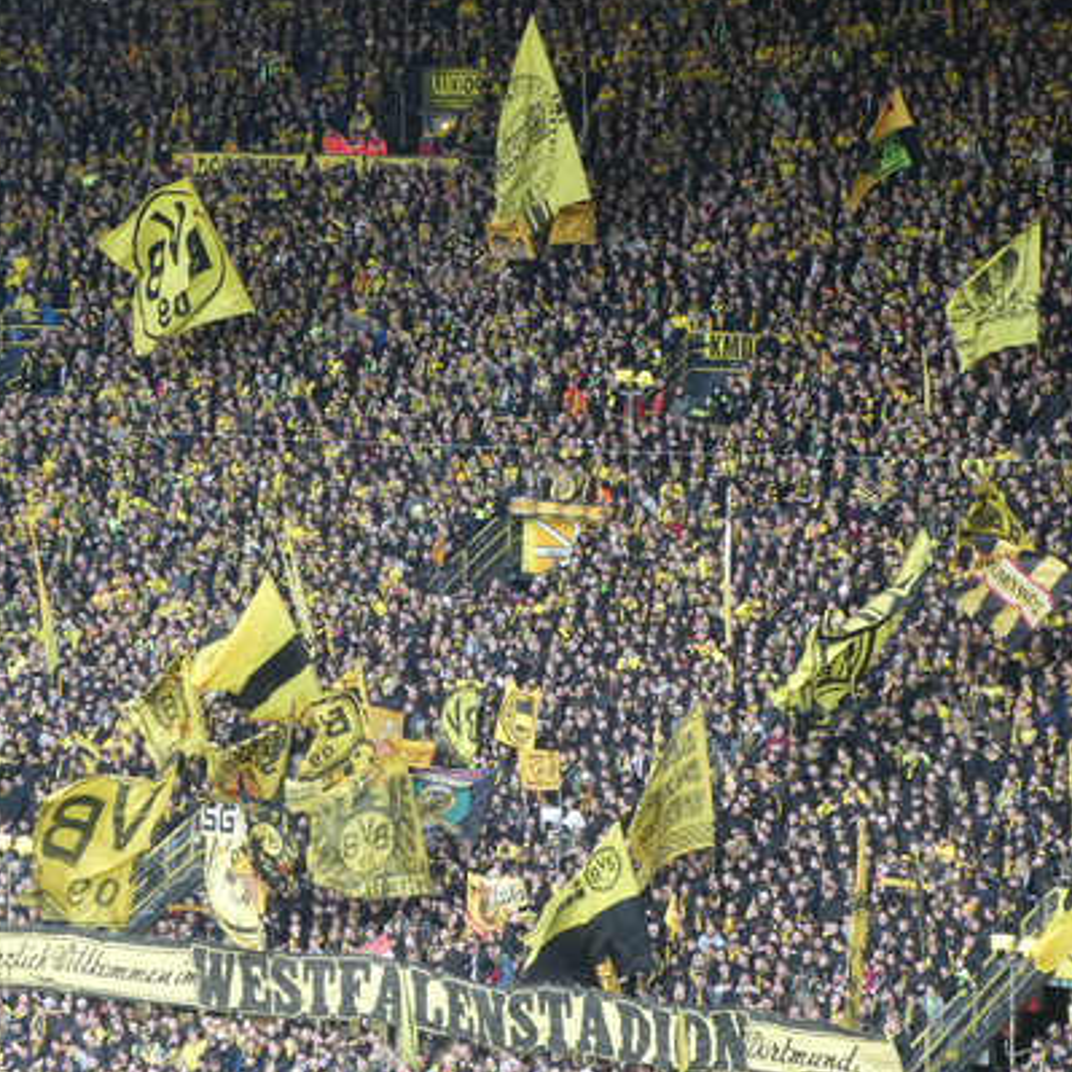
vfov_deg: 9.9
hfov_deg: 9.9
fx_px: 6166
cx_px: 516
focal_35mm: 176
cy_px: 567
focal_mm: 22.3
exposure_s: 1/80
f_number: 5.2
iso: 250
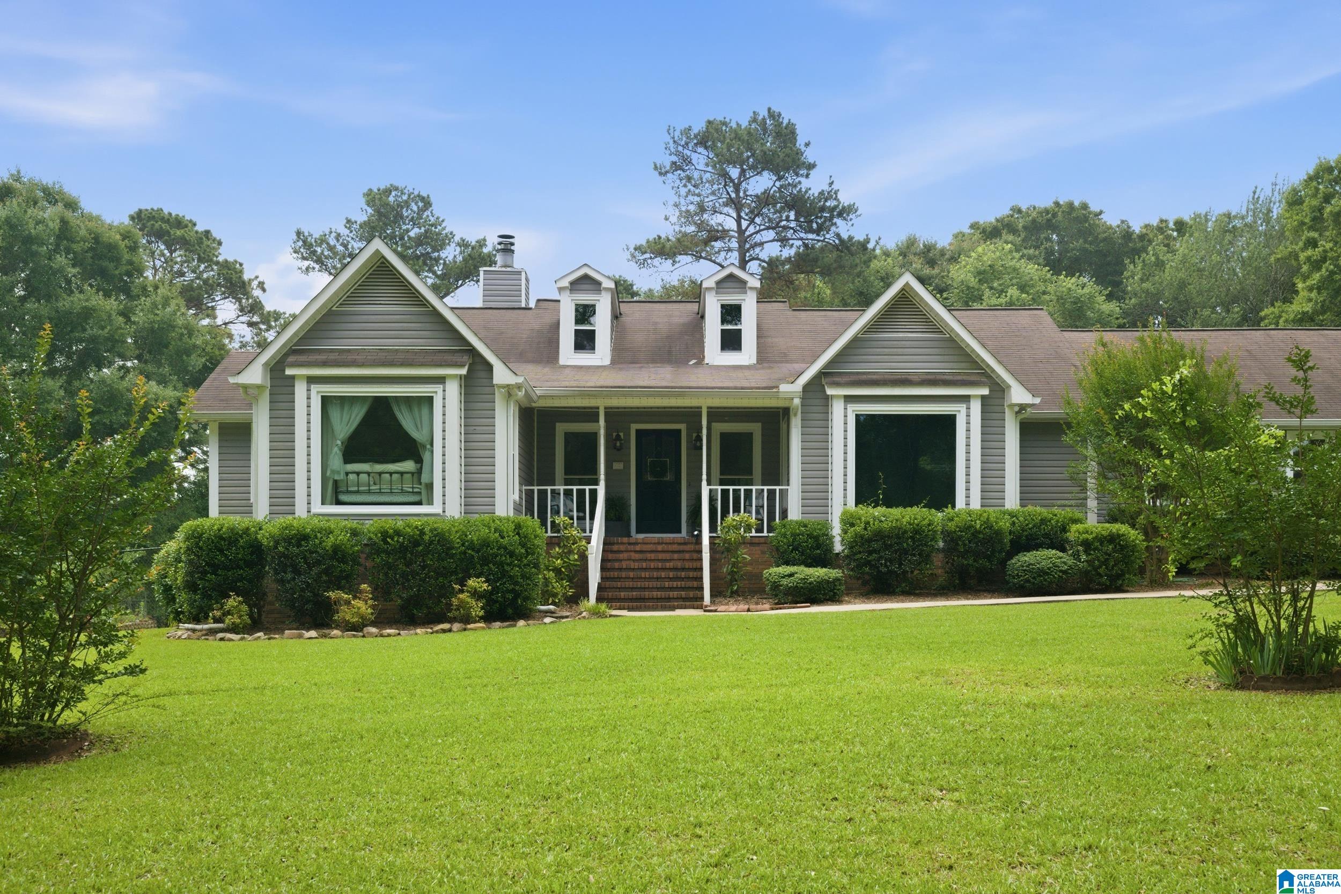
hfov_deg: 54.4
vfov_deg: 37.9
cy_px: 447
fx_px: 1304
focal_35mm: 35
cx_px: 670
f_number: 7.1
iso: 500
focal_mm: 35
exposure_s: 1/500
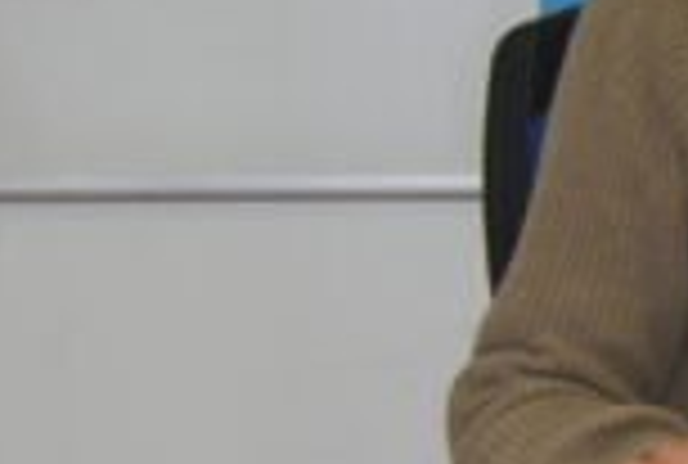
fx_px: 4332
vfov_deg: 6.1
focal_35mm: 226
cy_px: 198
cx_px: 1965
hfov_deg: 8.0
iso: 200
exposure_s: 1/60
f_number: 4
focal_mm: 24
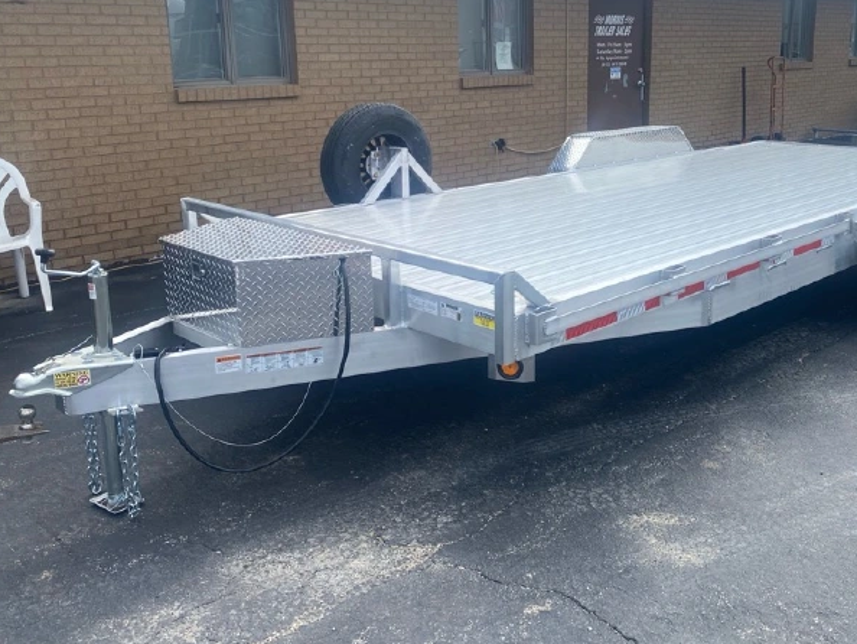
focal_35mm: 35
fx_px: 867
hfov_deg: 52.2
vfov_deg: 40.5
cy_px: 247
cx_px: 522
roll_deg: -1.9
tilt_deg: -11.4
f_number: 1.8
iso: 32
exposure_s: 1/2066
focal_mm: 4.25
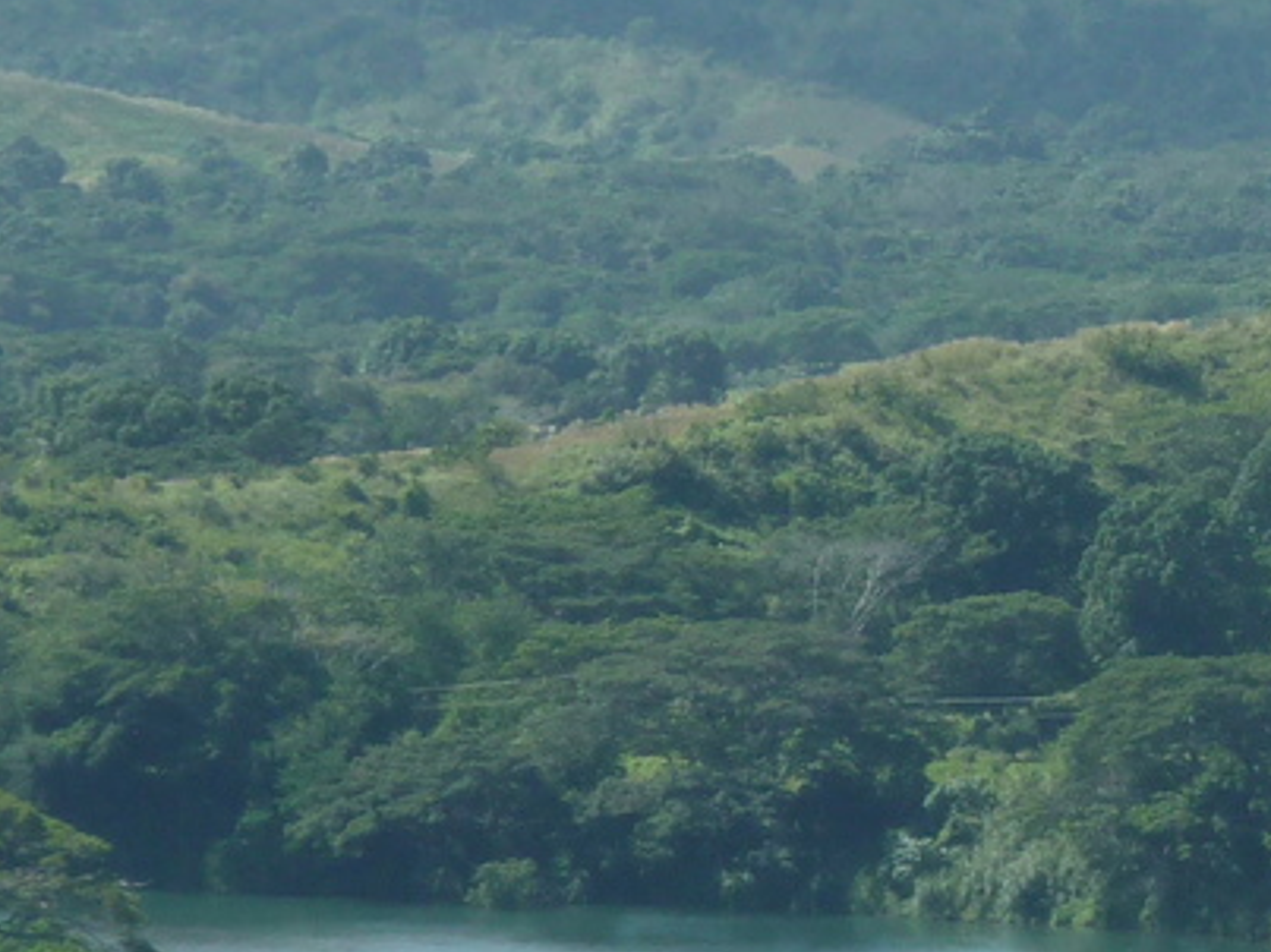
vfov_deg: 2.5
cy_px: 832
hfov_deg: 3.4
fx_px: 21436
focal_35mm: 584
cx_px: 1561
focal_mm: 24.1
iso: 80
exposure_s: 1/400
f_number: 4.5
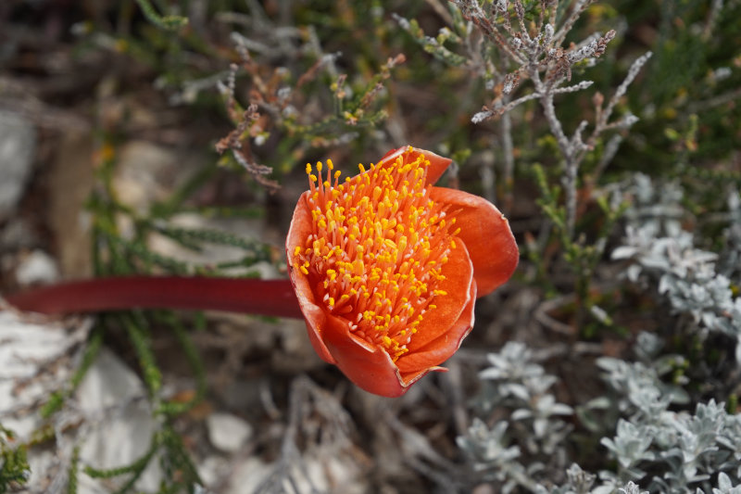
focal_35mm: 300
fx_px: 6173
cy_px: 247
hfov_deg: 6.9
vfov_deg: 4.6
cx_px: 370
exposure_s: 1/1000
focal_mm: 200
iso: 250
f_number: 7.1
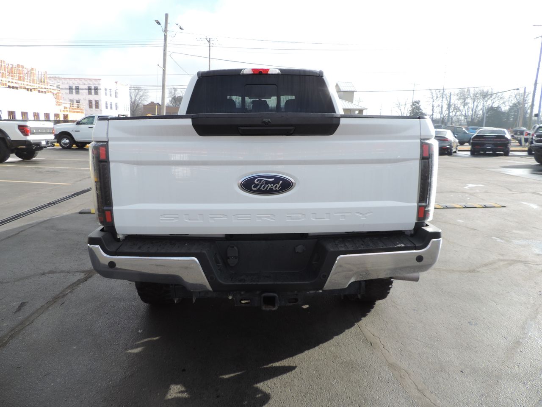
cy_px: 204
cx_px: 271
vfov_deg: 56.8
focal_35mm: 24
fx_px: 376
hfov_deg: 71.6
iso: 80
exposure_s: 1/500
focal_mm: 4.3
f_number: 3
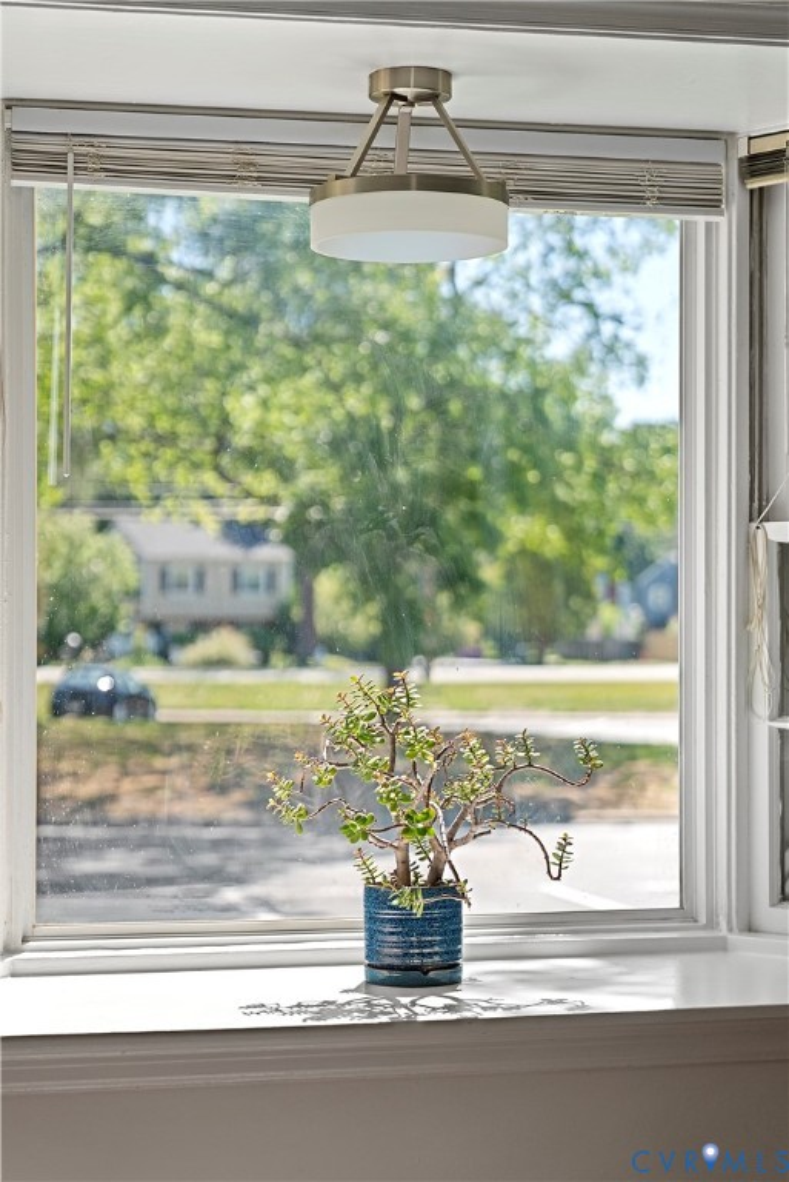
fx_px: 2298
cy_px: 591
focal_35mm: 70
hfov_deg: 19.5
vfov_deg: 28.8
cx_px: 394
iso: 800
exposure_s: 1/640
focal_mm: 70
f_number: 2.8
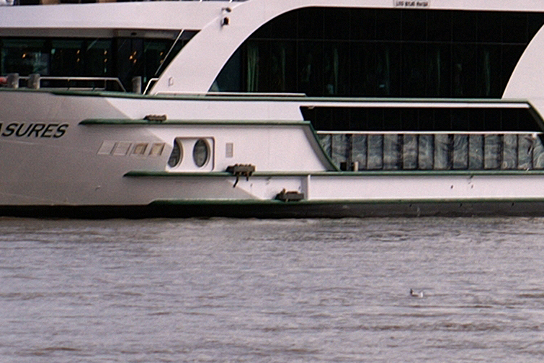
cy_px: -4
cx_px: 589
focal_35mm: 717
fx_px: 10832
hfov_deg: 2.9
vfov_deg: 1.9
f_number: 6.3
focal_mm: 120
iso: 100
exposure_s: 1/100
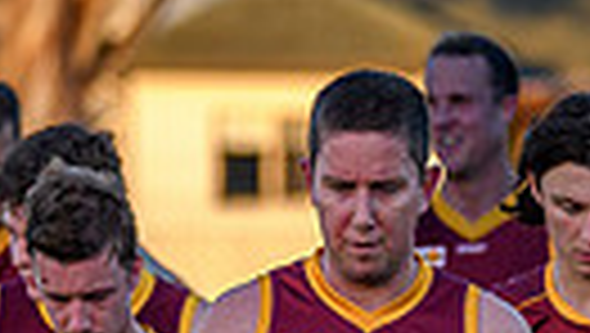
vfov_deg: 1.3
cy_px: 540
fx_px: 14580
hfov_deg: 2.3
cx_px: 871
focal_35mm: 931
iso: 560
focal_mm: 130
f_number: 2.8
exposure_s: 1/1600
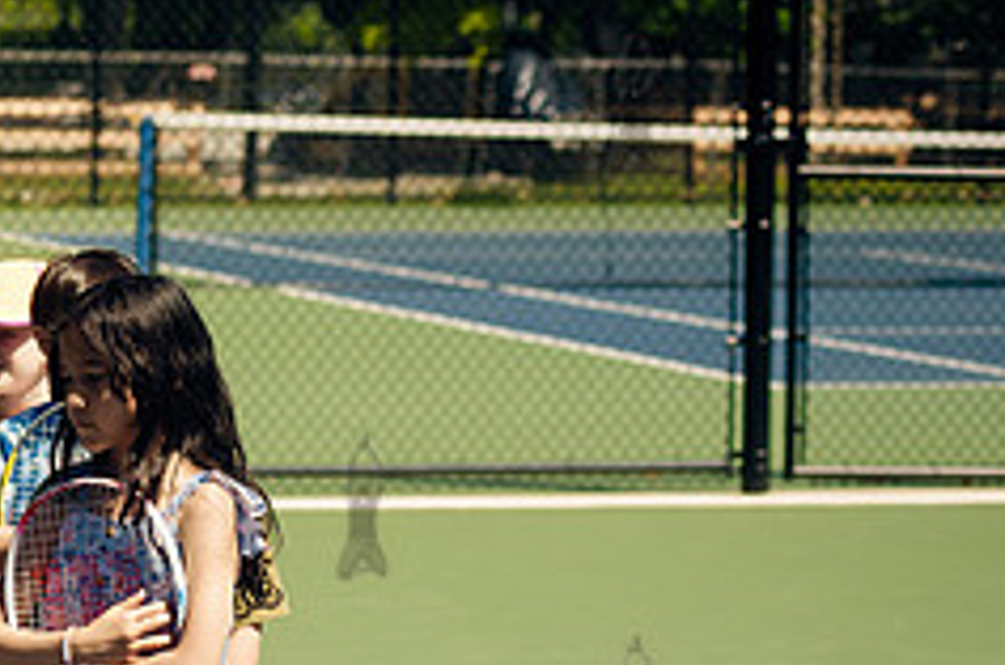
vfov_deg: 5.5
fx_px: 6965
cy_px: 630
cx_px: -304
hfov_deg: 8.1
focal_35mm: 250
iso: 200
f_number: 5
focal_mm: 92
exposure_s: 1/1250
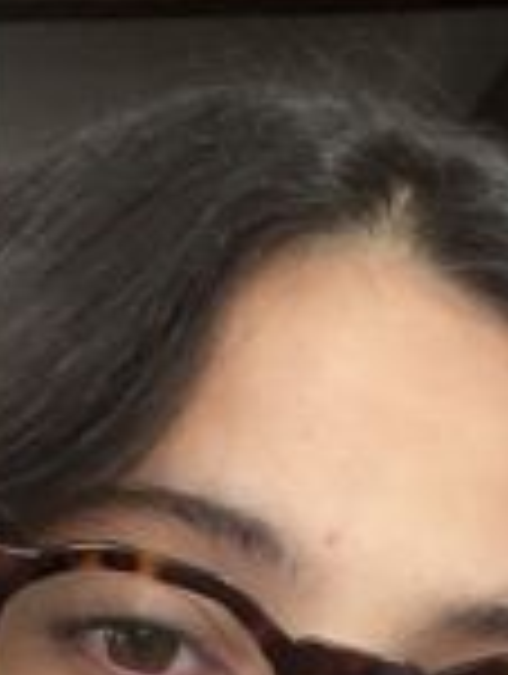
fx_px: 2341
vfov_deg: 15.4
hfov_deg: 12.4
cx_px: 229
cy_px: 936
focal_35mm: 120
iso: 250
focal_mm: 2.71
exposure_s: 1/60
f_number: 2.2
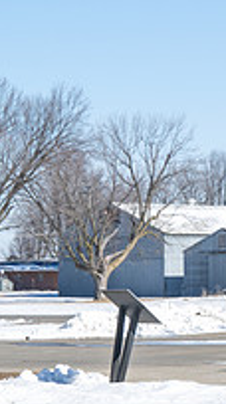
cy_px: 252
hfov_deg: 5.4
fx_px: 2302
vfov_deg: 10.0
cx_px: 571
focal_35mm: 215
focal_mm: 72
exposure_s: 1/500
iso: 250
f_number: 10
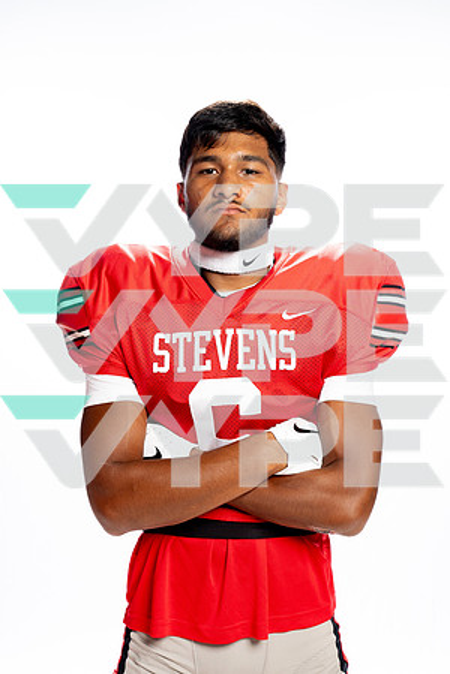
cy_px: 337
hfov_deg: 28.1
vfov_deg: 41.1
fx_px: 900
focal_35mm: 48
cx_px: 225
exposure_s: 1/250
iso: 800
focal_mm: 48
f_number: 8
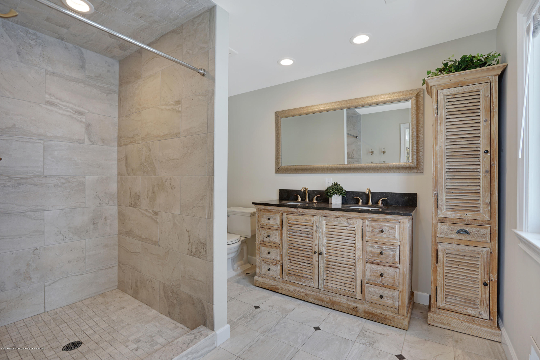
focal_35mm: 16
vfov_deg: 73.7
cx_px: 270
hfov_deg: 96.7
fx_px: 240
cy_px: 180
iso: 200
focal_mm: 16
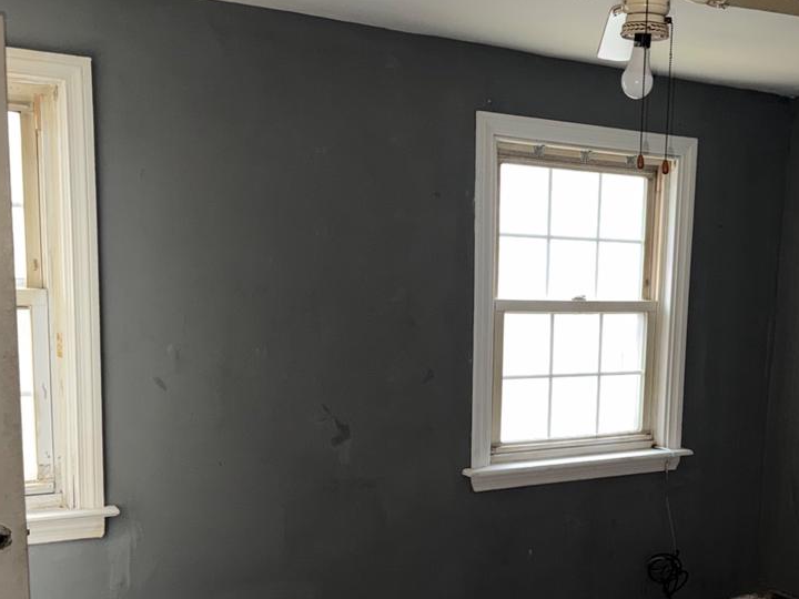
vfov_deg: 30.0
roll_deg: -2.6
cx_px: 634
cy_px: 417
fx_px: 1108
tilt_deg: -8.7
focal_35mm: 48
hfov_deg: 38.3
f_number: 1.78
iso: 160
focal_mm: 6.76
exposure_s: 1/7
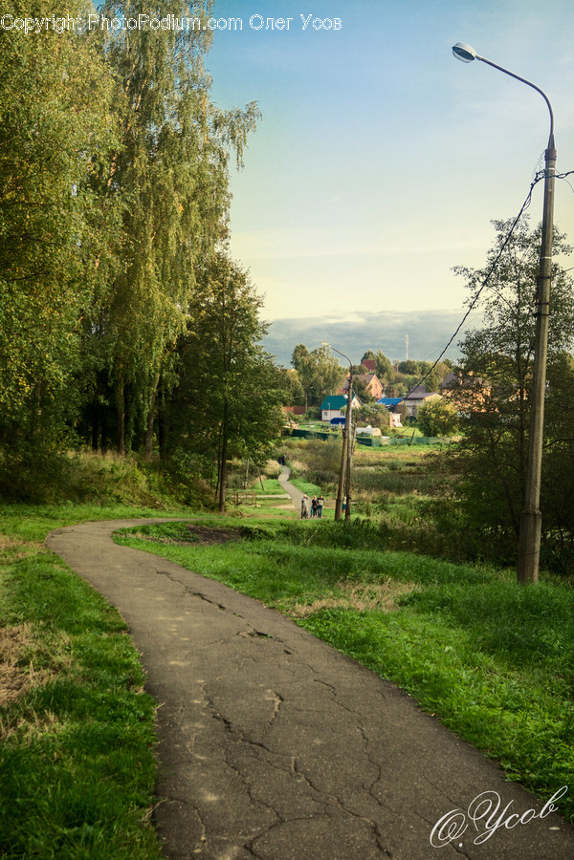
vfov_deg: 46.4
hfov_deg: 31.9
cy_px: 430
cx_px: 287
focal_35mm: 42
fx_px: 1004
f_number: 5.6
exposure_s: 1/80
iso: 100
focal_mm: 28
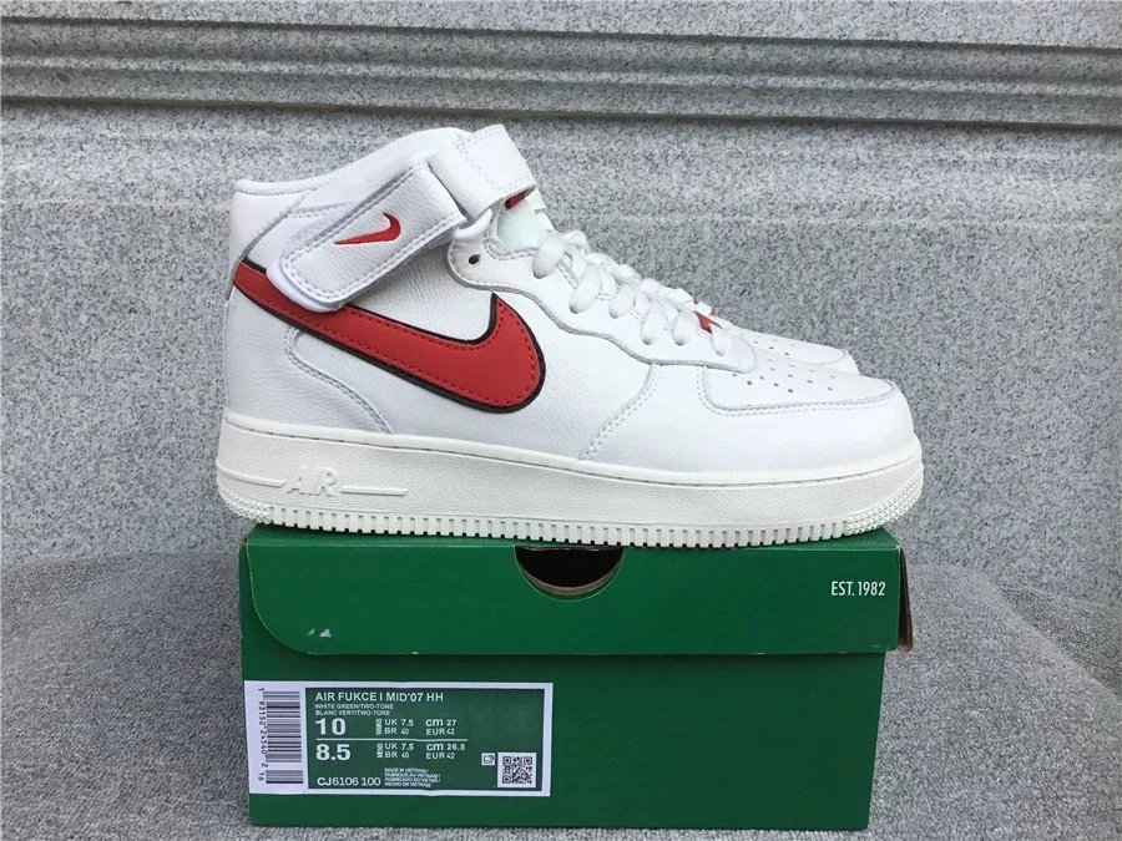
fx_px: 1005
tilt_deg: -11.3
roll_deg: -1.0
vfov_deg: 45.4
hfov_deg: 58.4
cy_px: 420
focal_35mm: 31
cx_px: 561
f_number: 2.4
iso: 25
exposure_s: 1/637
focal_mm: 3.3
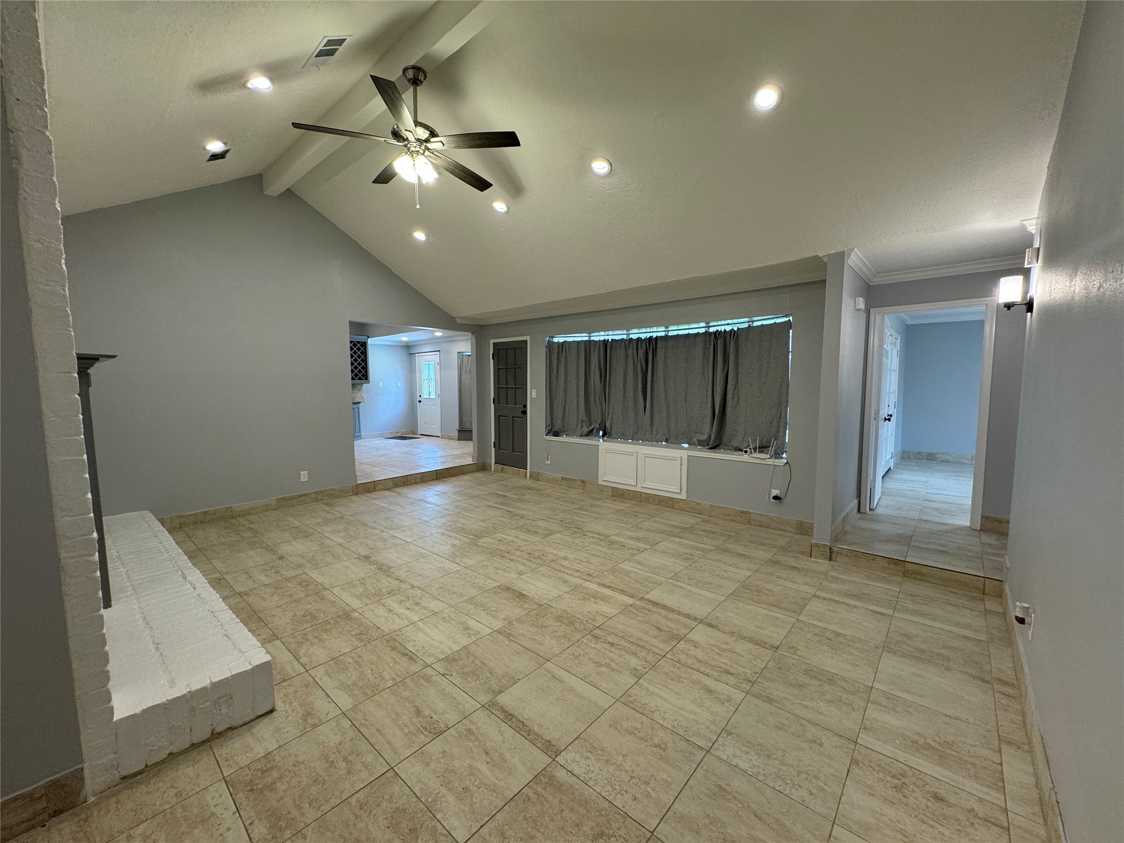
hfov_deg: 102.1
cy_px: 422
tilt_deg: -5.4
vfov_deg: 85.7
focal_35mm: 14
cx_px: 562
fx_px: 455
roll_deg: +0.4
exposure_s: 1/120
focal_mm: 2.22
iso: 160
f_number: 2.2
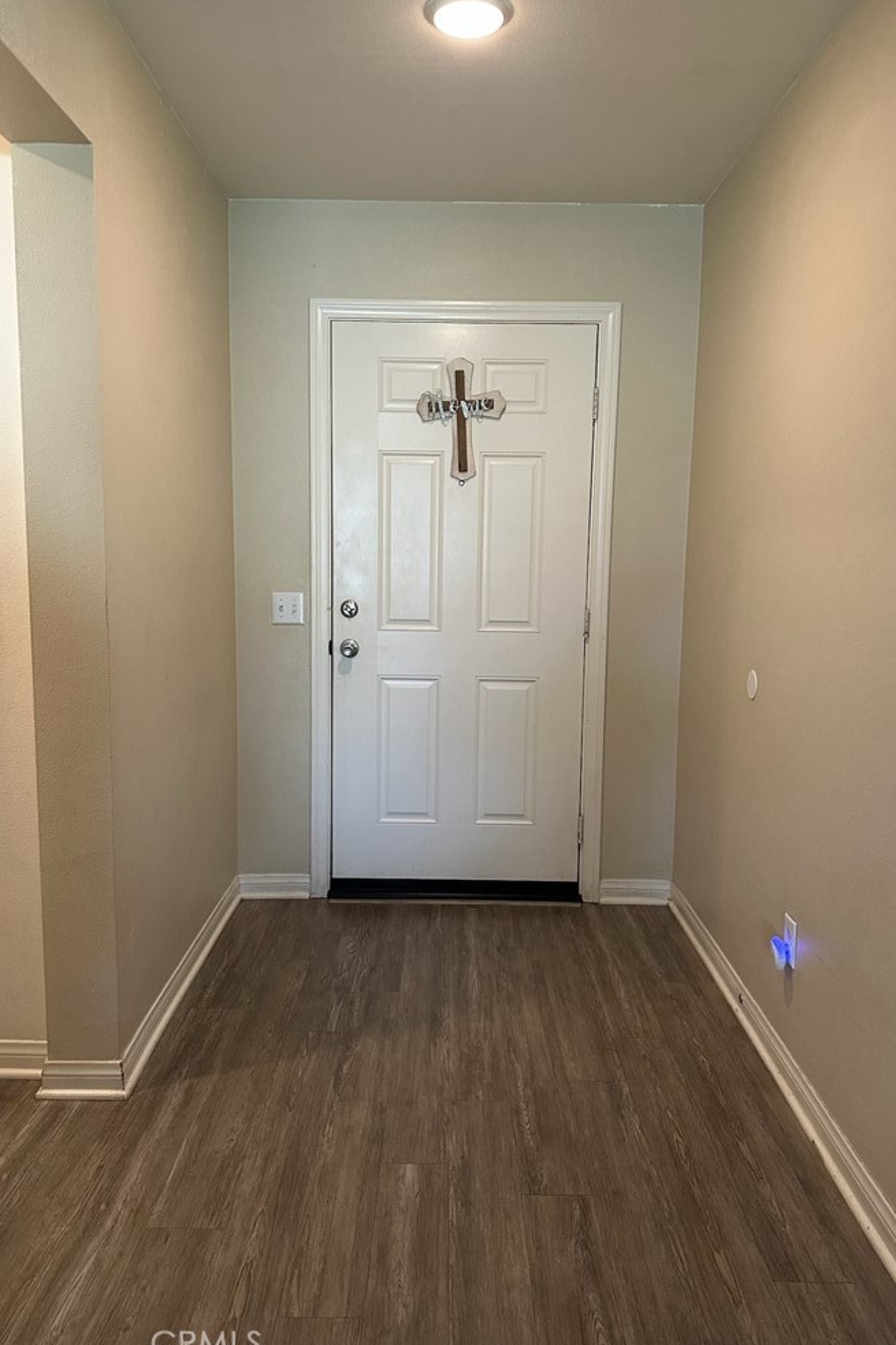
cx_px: 454
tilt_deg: -6.3
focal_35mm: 26
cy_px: 662
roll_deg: -1.3
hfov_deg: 49.5
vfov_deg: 69.4
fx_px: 971
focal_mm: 6.86
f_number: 1.78
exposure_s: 1/60
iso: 400
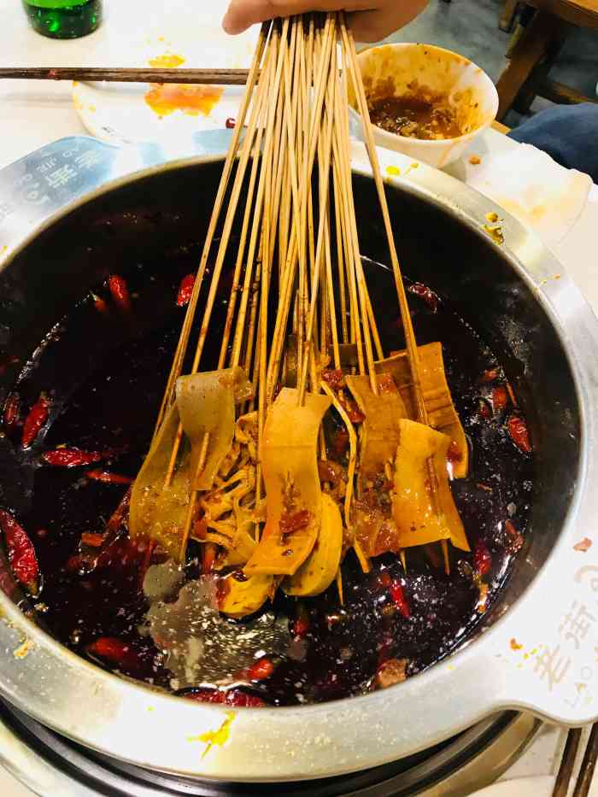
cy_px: 398
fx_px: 645
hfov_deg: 49.8
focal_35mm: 28
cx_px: 299
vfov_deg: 63.4
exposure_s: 1/17
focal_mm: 3.99
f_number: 1.8
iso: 100
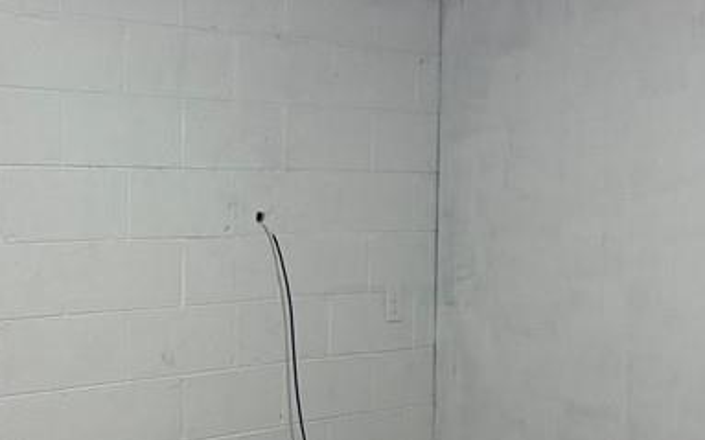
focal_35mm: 68
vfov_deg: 19.1
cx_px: 280
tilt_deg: -3.7
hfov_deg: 30.1
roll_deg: +0.2
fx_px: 1306
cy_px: 291
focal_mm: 6.76
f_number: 1.78
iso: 250
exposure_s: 1/60
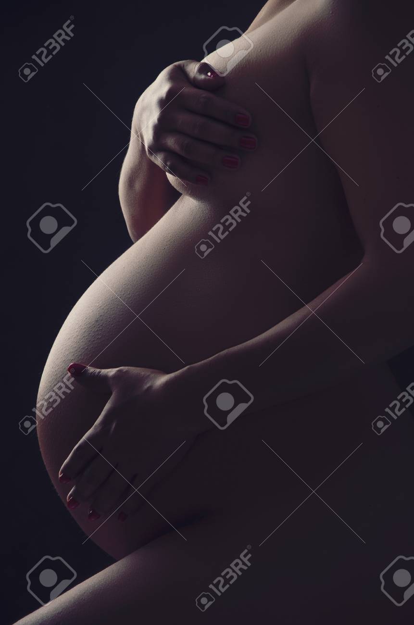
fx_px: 2547
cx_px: 207
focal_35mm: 147
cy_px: 312
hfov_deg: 9.3
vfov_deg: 14.0
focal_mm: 98
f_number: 7.1
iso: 100
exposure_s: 1/80
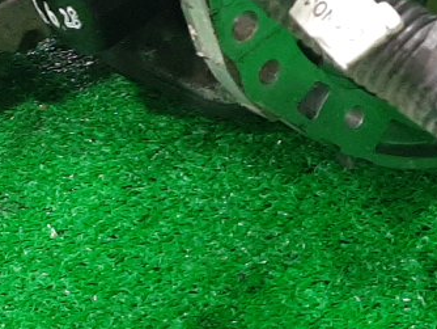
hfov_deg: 15.8
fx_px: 1415
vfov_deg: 12.4
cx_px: 705
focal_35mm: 112
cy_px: -197
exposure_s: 1/50
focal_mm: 3.93
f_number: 1.7
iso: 215
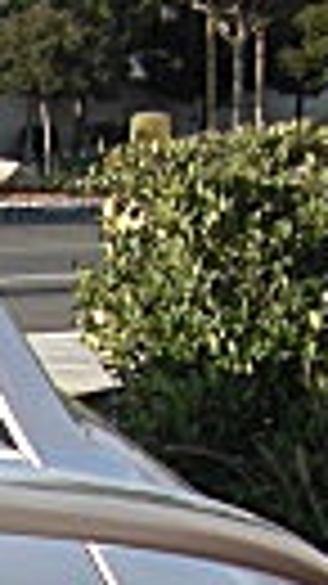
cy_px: 909
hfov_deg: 5.6
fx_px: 2988
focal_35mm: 193
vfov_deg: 10.7
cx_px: -872
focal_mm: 6.3
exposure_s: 1/640
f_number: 2.8
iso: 50
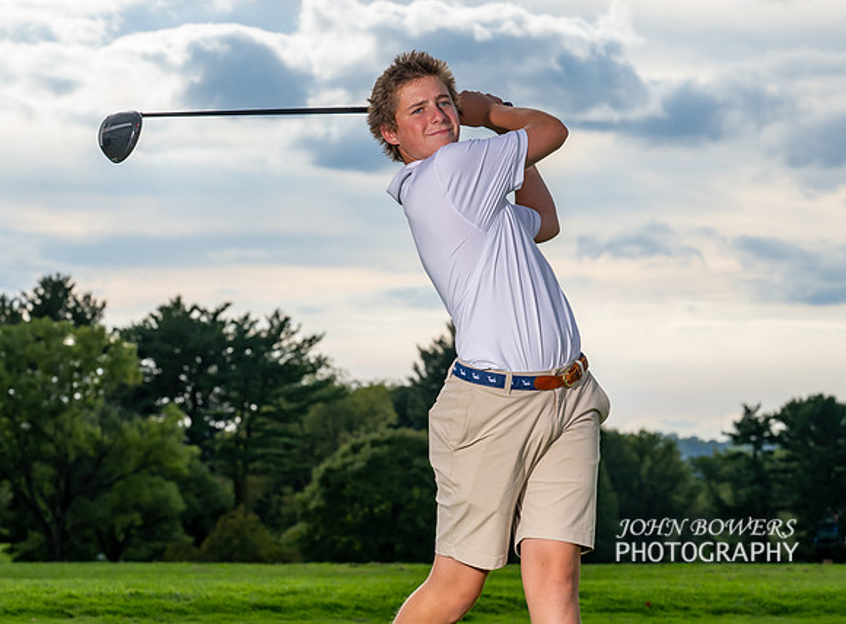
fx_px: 3083
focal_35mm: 127
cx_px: 427
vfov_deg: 11.6
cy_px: 237
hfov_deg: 15.6
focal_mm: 70
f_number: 6.3
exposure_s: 1/500
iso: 160
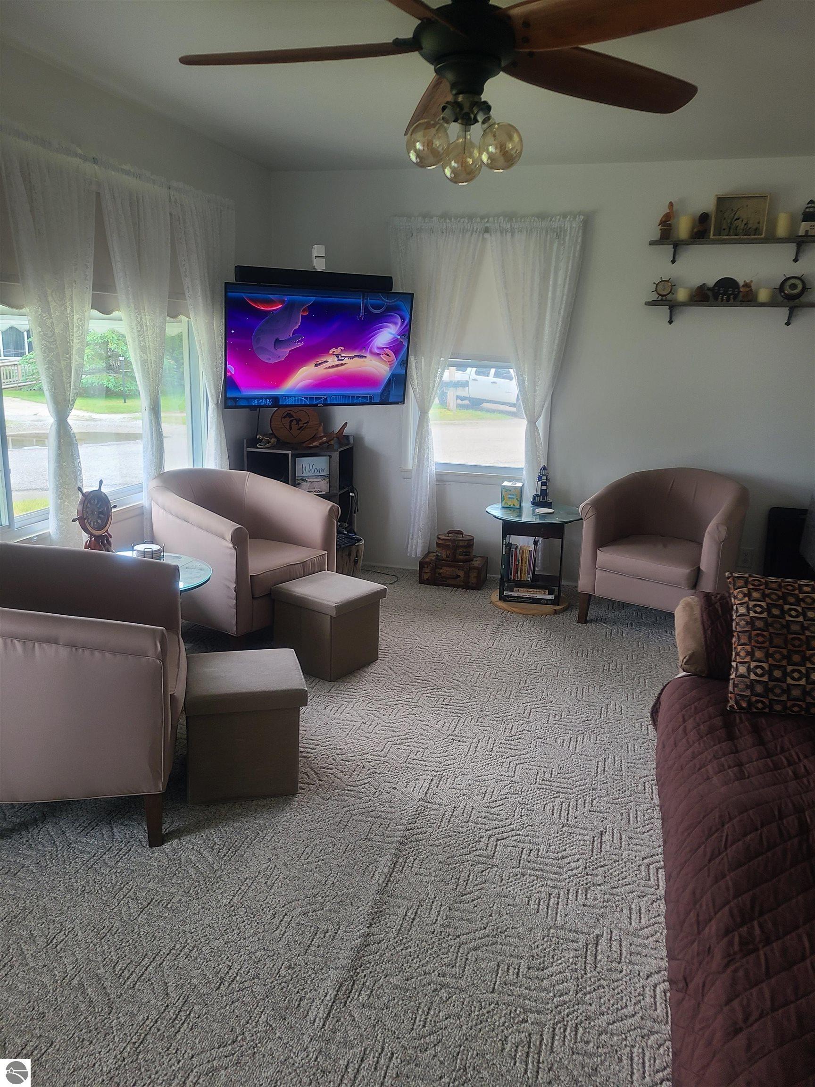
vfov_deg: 67.3
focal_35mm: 26
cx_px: 408
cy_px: 544
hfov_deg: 53.1
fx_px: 816
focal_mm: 5.4
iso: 50
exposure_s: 1/60
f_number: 1.8
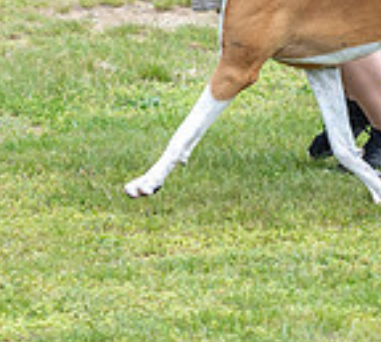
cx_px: 203
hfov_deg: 3.9
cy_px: -276
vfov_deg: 3.5
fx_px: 5556
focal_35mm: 470
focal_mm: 95
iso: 400
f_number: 4.5
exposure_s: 1/1000
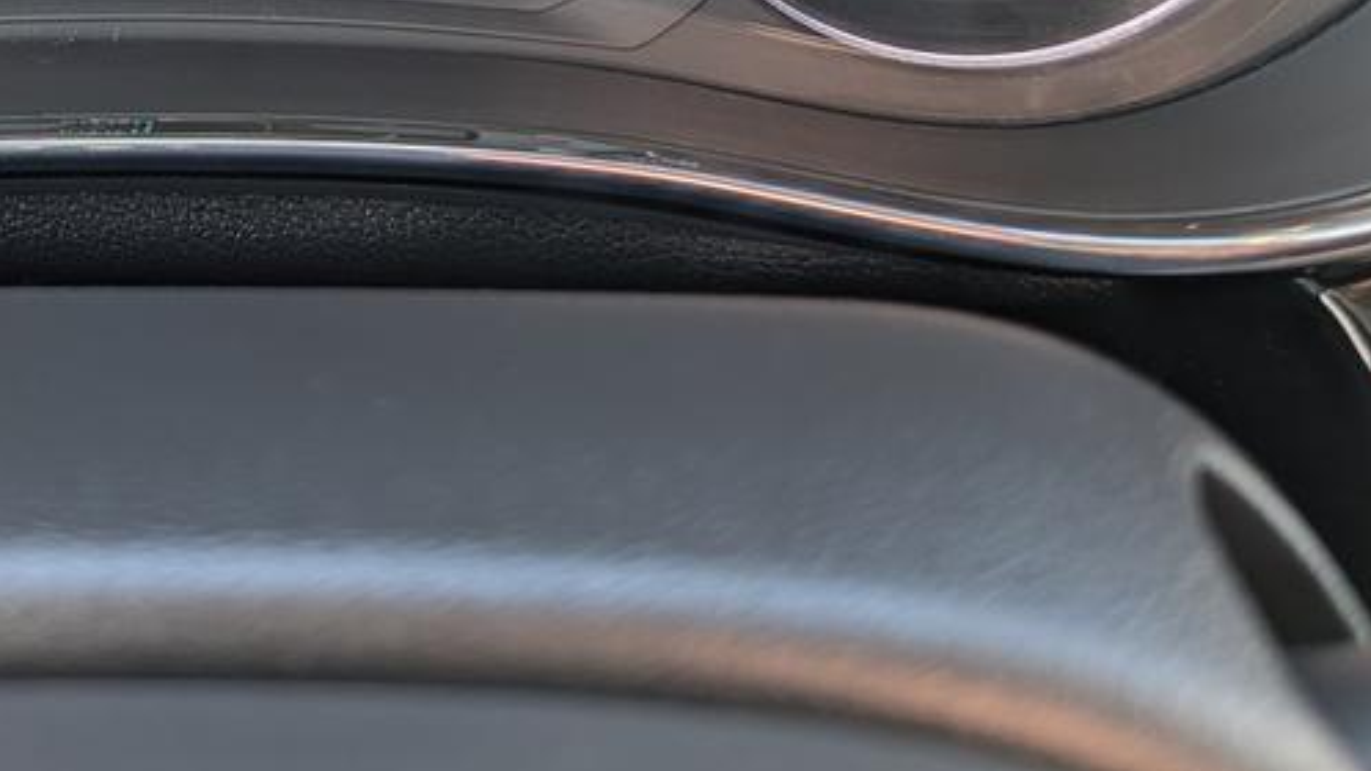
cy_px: -355
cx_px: 158
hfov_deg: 30.2
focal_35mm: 67
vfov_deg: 16.5
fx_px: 2435
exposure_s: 1/84.3
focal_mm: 6.9
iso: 22
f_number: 1.68
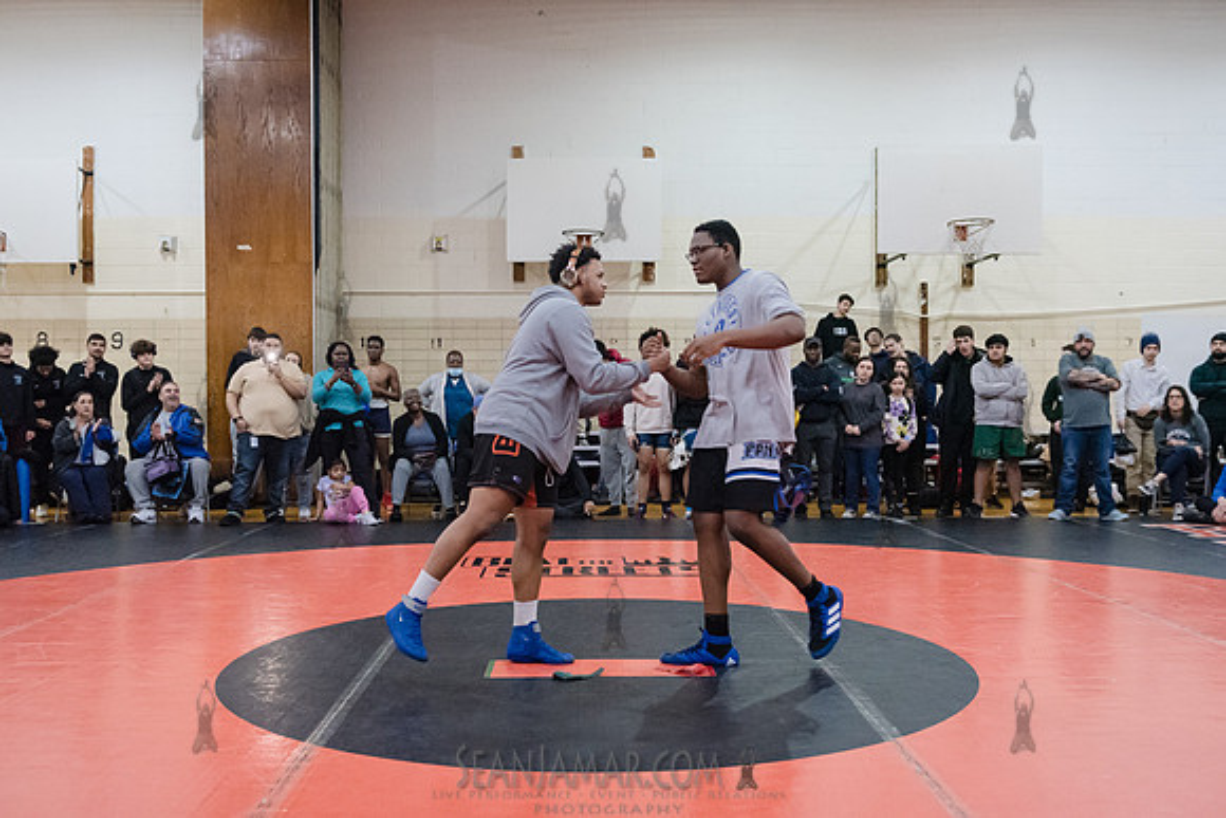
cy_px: 409
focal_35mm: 34
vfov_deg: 39.4
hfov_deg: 56.5
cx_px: 613
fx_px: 1142
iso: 8000
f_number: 3.2
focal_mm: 32
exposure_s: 1/200
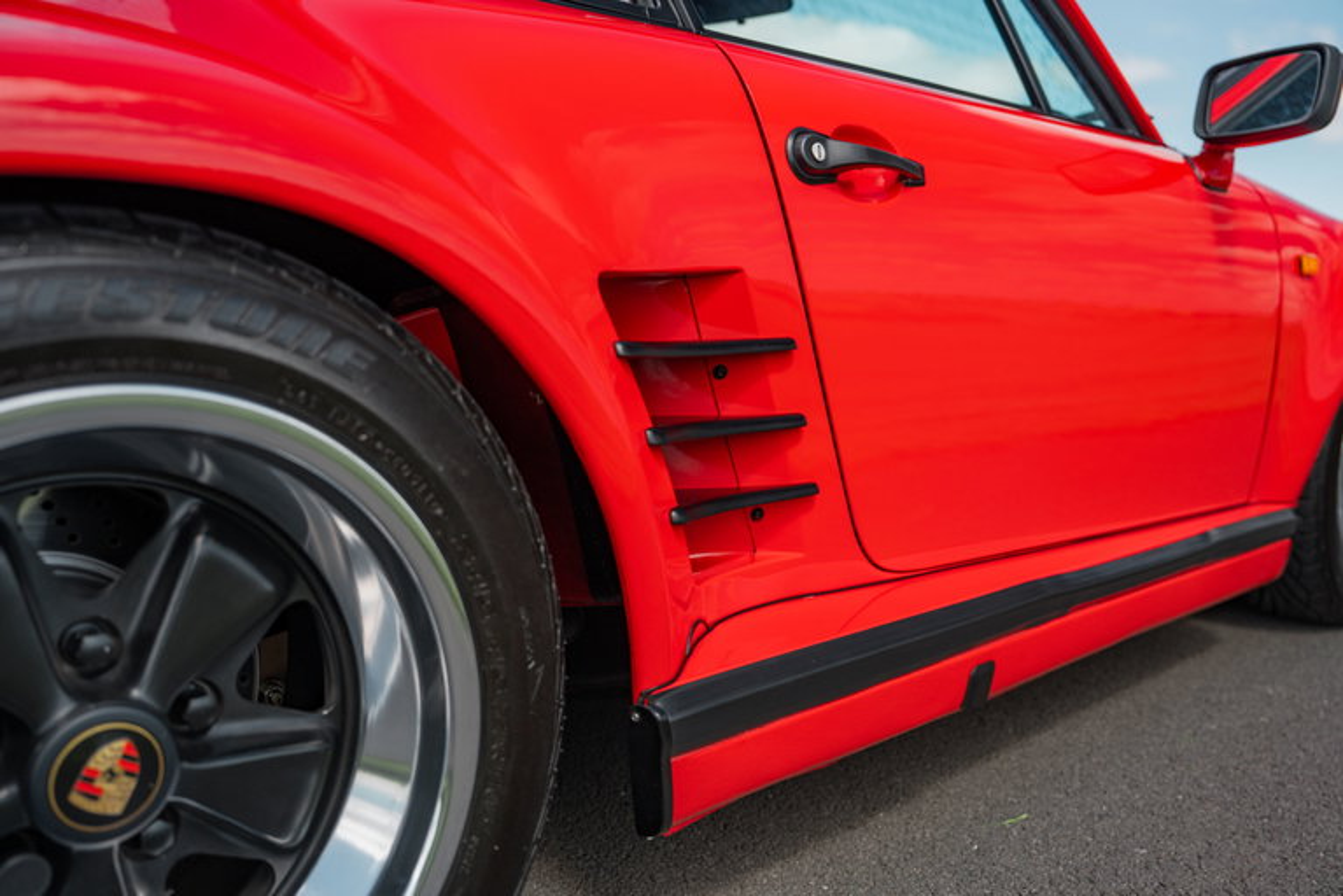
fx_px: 1157
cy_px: 448
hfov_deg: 60.3
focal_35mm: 31
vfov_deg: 42.4
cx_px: 672
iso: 100
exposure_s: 1/500
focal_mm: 31
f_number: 2.8
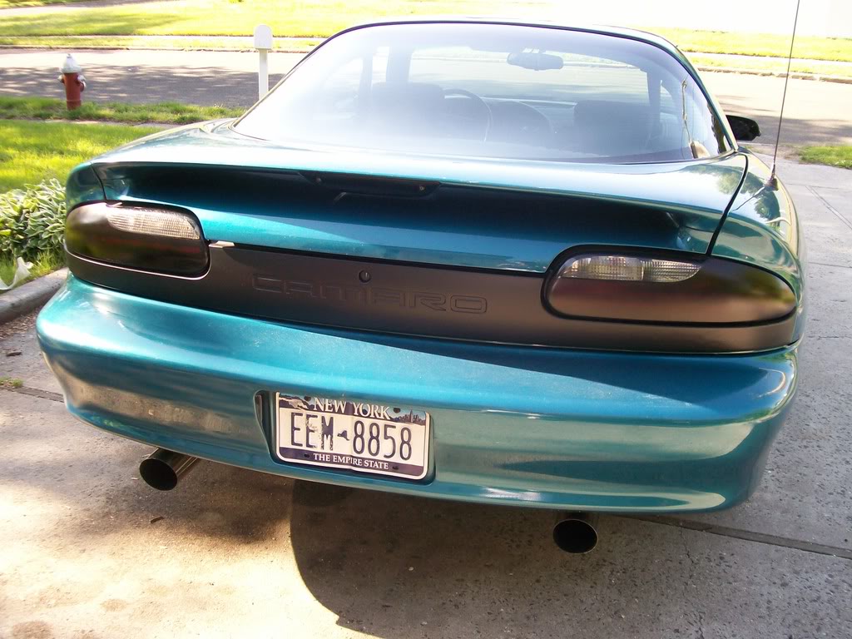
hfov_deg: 51.4
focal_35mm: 36
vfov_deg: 39.7
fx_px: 886
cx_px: 426
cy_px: 320
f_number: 2.7
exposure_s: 1/154
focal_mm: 6
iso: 80
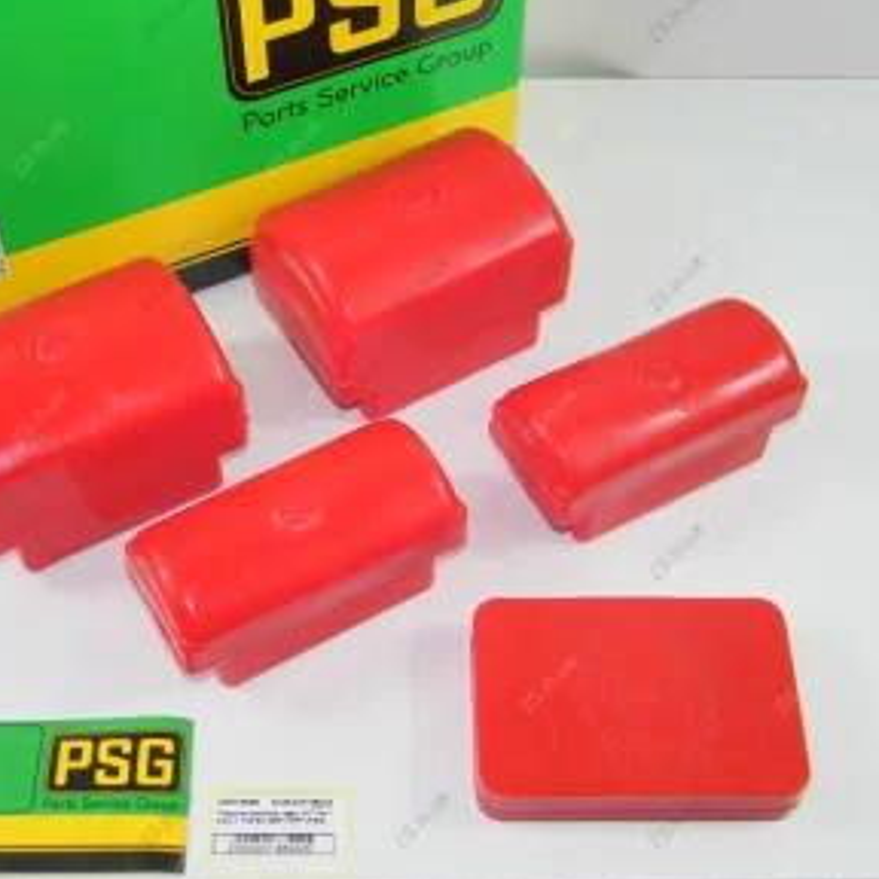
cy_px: 449
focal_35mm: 50
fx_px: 1436
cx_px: 394
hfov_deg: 34.0
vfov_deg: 34.0
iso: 80
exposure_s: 1/125
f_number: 3.7
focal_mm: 6.6
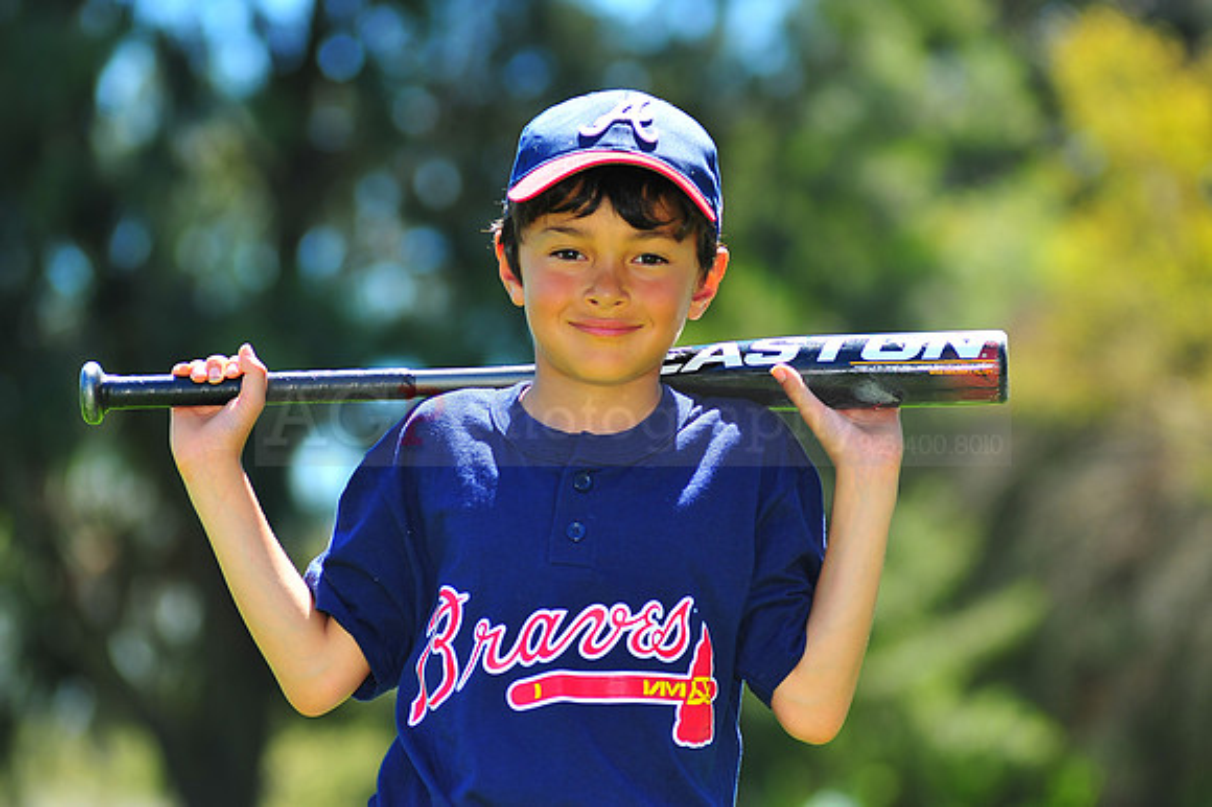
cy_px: 404
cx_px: 606
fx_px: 6056
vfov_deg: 7.6
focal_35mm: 180
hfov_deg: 11.4
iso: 200
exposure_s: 1/400
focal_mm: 180
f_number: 5
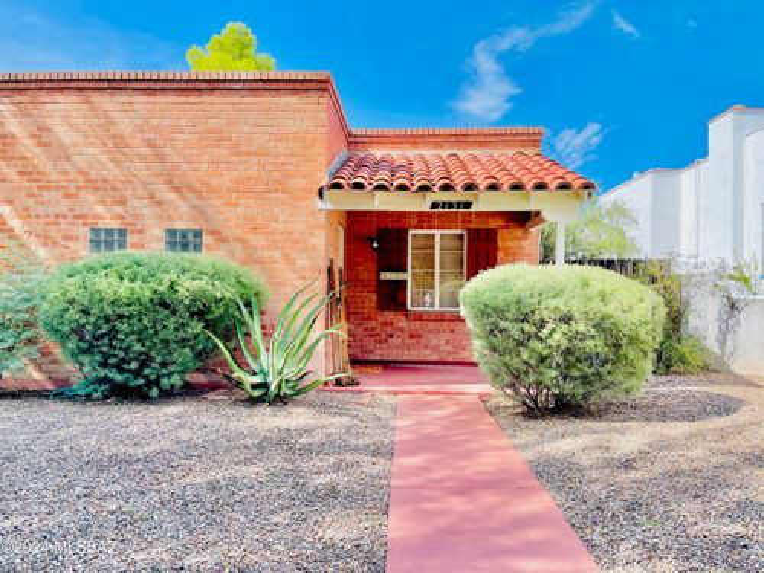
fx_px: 552
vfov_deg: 54.9
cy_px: 286
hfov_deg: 69.4
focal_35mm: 25
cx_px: 382
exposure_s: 1/1225
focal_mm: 5.1
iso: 32
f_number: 1.6
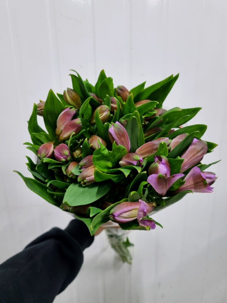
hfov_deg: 53.1
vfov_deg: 67.3
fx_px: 227
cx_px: 114
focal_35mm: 26
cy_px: 152
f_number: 1.8
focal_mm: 5.4
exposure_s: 1/60.2
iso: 250
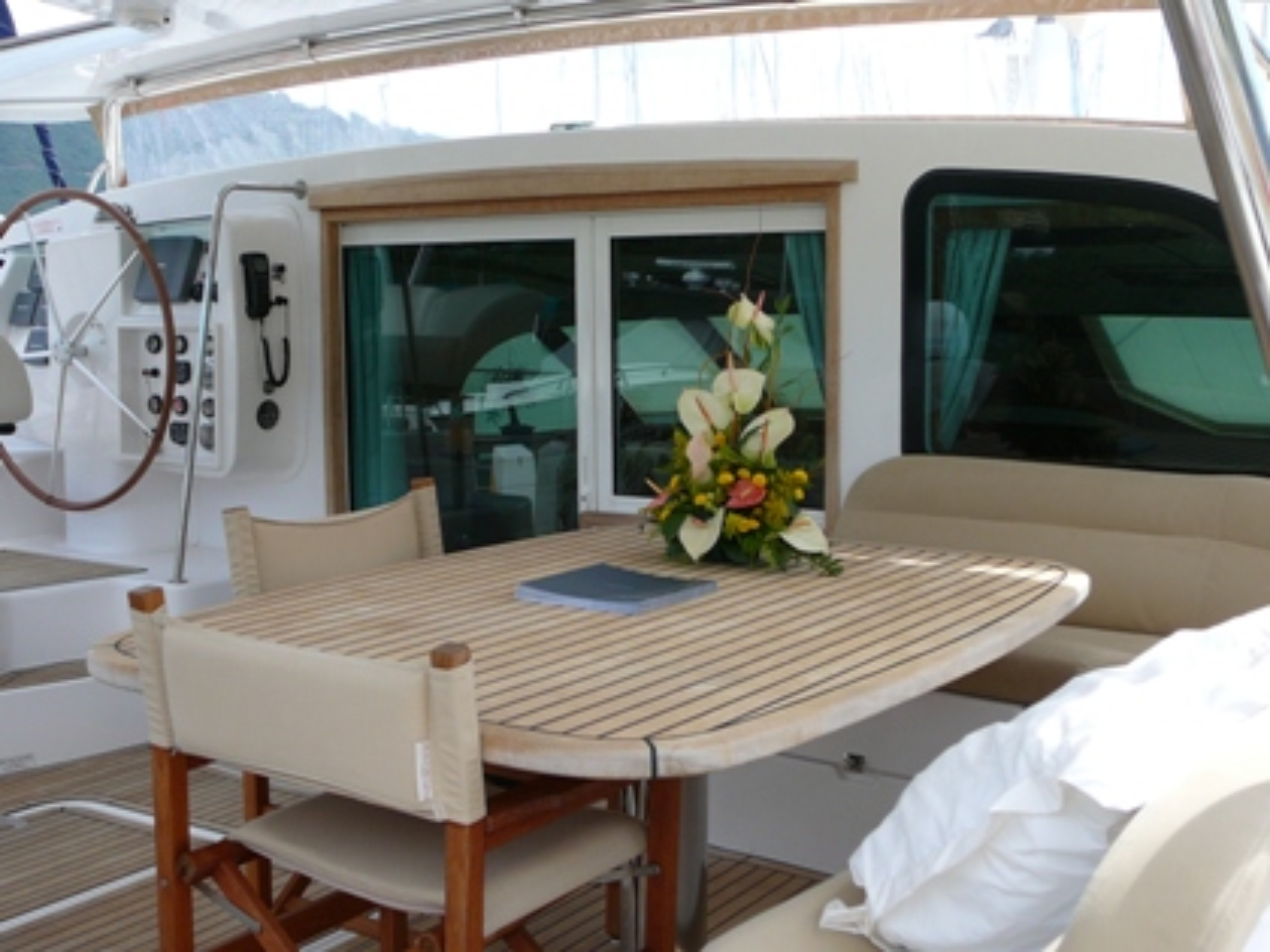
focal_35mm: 45
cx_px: 635
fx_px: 1651
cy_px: 476
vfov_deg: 32.2
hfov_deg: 42.1
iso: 80
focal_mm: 6.7
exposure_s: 1/400
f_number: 3.2
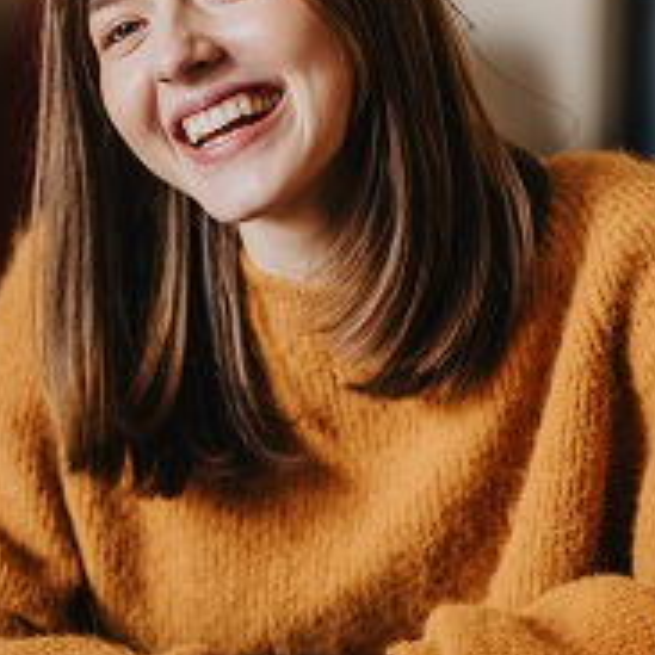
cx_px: 125
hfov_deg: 9.4
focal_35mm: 186
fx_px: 3982
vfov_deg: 9.4
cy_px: 213
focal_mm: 50
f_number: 1.2
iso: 500
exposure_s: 1/250
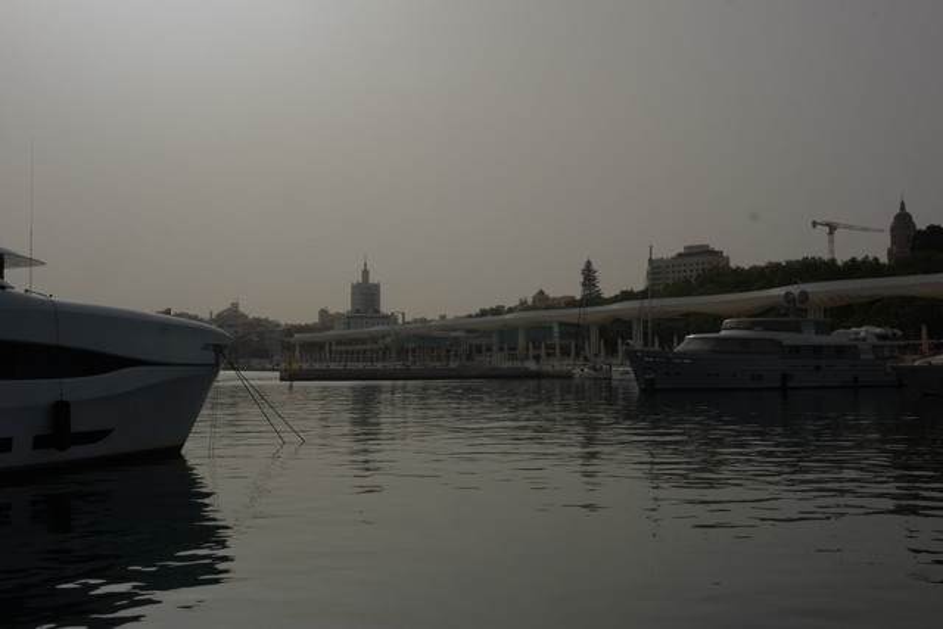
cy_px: 314
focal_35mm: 41
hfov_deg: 47.4
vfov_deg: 32.6
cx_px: 472
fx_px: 1074
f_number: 16
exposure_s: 1/680
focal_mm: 27
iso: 200
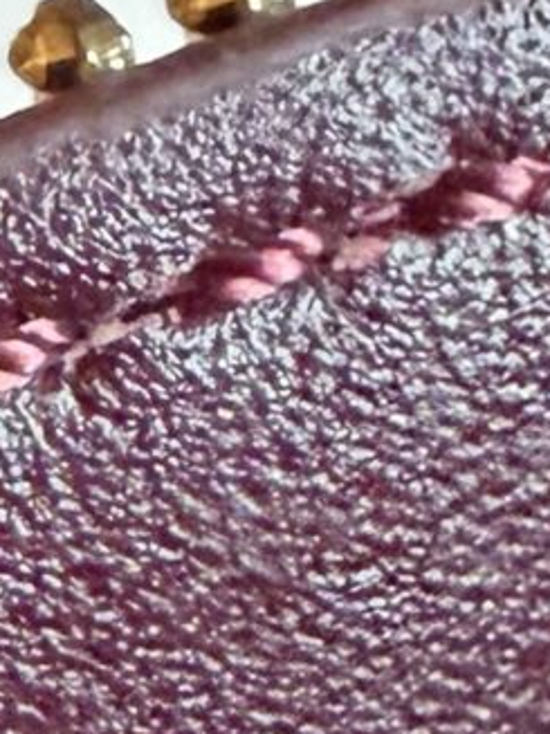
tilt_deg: -63.1
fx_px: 3985
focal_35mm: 188
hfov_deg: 7.6
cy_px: 1253
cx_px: -554
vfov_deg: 10.0
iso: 640
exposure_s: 1/50
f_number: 2.2
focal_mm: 2.22
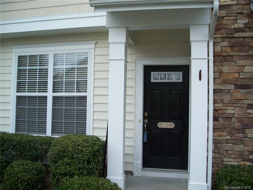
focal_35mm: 37
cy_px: 95
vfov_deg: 38.7
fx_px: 270
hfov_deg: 50.1
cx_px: 126
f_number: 2.8
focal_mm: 7.8
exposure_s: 1/80
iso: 64
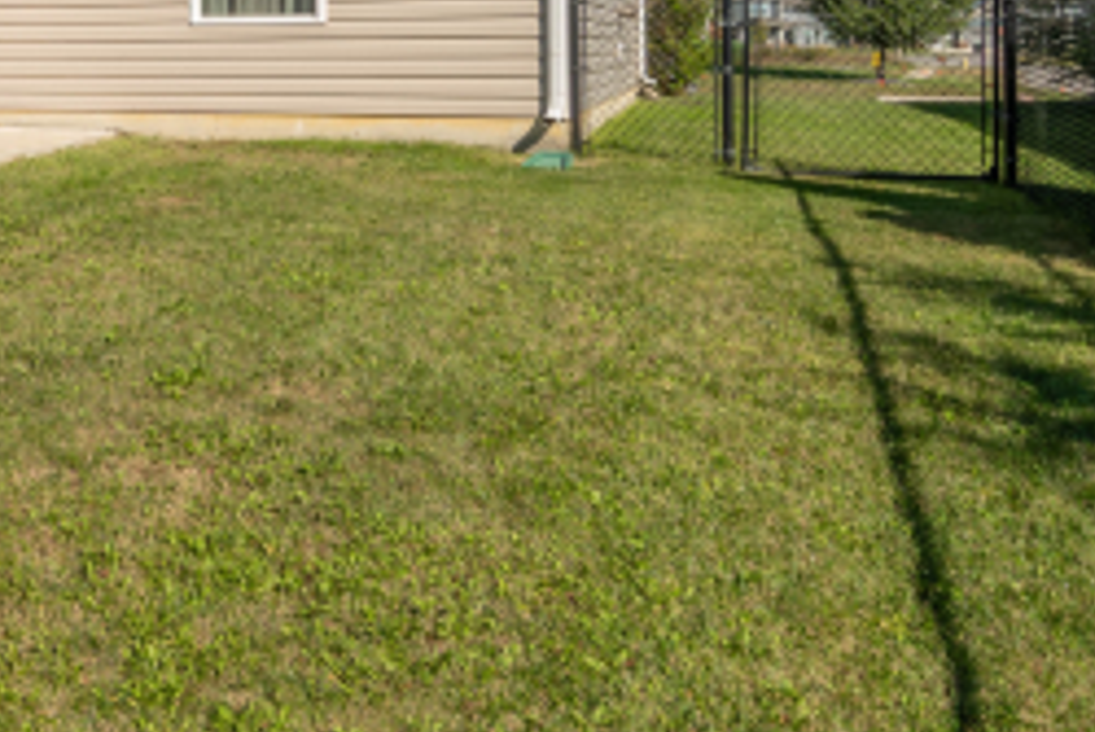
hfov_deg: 29.0
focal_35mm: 54
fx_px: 1643
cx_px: -370
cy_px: 18
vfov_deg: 24.1
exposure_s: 1/50
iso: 50
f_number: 14
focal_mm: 18
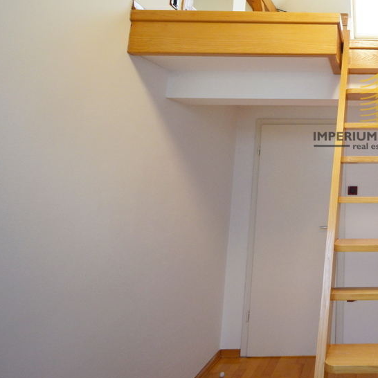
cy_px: 105
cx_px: 390
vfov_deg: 55.1
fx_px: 346
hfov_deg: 46.4
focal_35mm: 28
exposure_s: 1/25
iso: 200
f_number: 4.5
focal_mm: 10
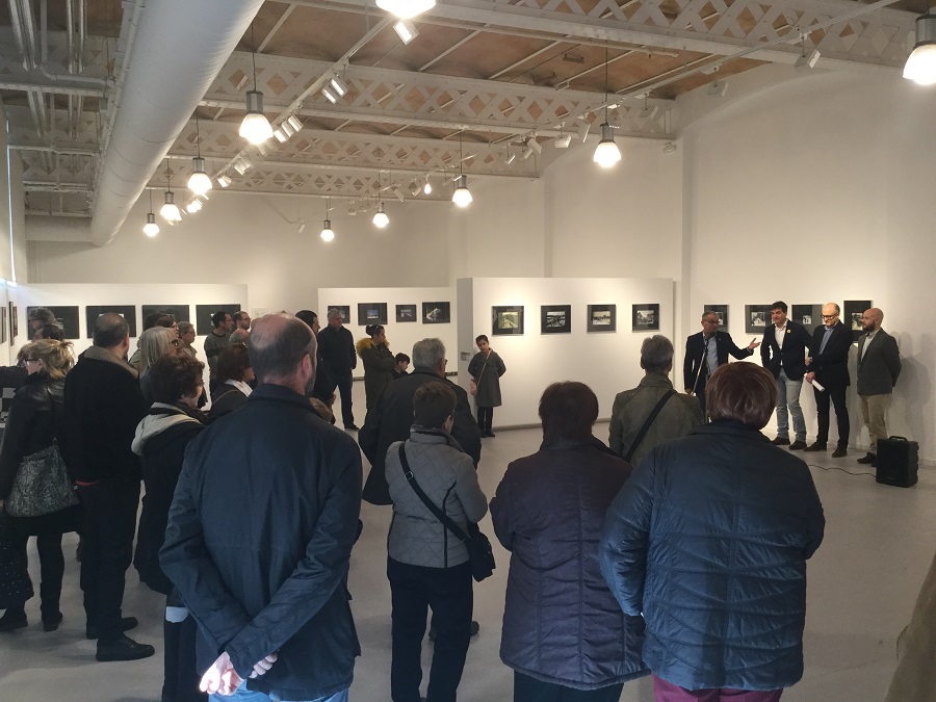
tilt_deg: -5.5
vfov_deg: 45.4
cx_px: 468
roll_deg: -0.9
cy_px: 351
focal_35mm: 31
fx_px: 838
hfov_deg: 58.4
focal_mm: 3.3
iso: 64
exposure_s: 1/33
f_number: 2.4
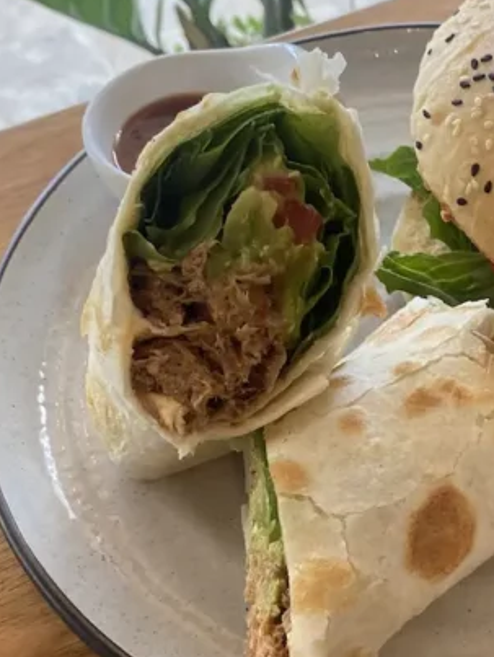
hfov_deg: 22.0
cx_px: 386
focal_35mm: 66
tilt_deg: -56.7
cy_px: 439
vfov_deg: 29.2
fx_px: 1254
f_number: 1.8
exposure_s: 1/121
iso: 80
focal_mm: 4.25
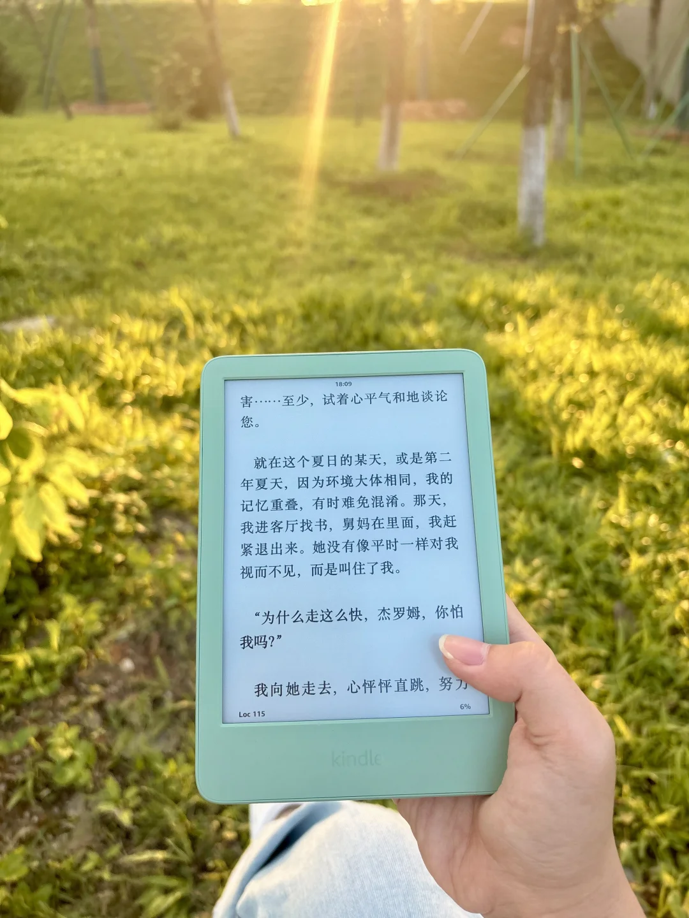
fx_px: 690
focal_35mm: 26
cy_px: 459
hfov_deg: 53.1
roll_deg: +0.3
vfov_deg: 67.3
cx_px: 344
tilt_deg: -25.3
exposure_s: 1/252
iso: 40
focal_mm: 5.96
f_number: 1.6
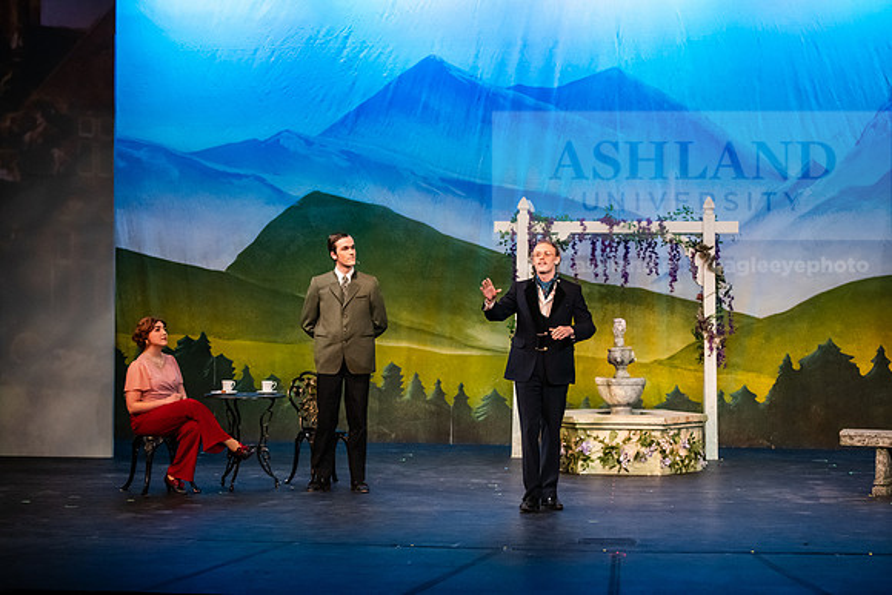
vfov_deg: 15.2
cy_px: 298
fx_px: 2230
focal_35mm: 90
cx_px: 446
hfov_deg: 22.6
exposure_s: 1/250
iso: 3200
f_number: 3.2
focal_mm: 90
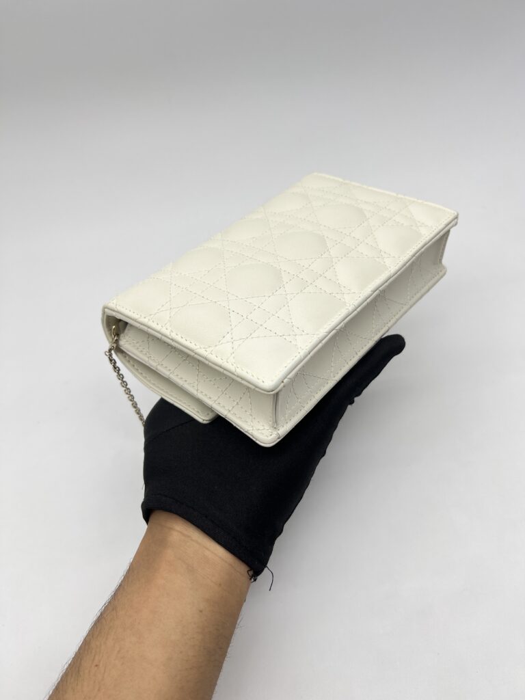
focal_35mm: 26
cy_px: 350
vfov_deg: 67.3
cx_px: 262
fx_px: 526
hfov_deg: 53.1
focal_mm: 5.7
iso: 40
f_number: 1.5
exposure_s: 1/167
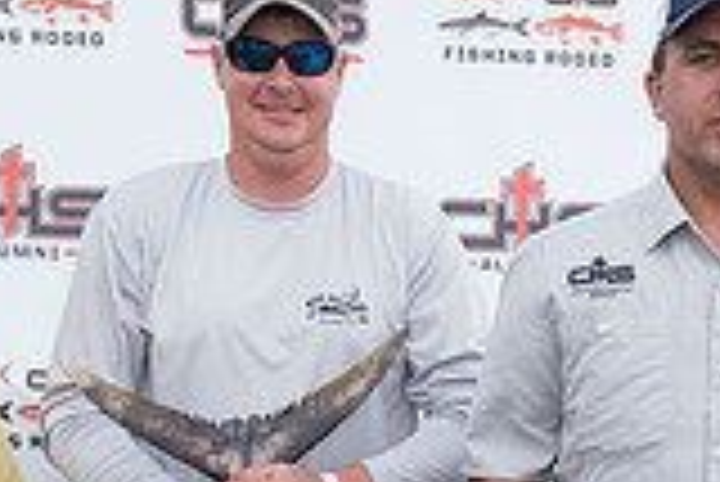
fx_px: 1742
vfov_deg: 14.8
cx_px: 608
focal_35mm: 87
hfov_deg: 22.9
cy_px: 682
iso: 250
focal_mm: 24
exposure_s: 1/400
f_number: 4.5
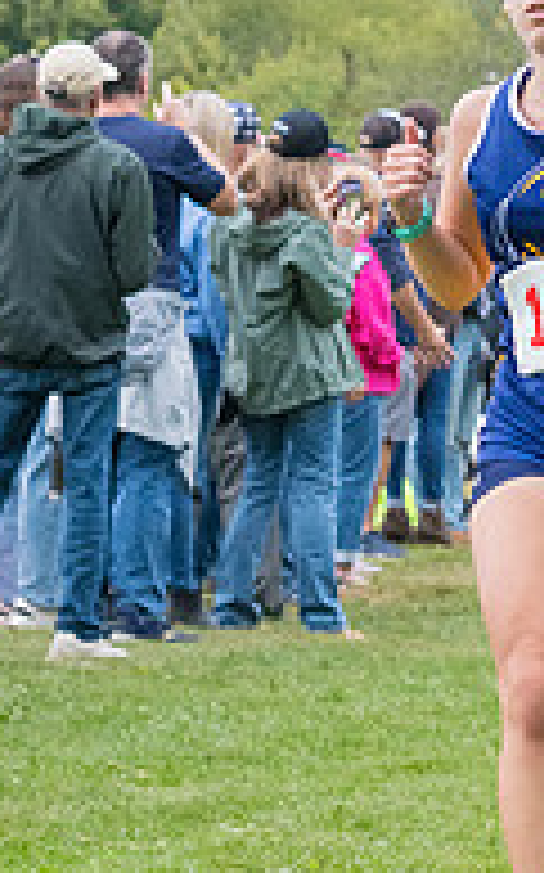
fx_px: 6295
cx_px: 605
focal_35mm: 265
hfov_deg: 4.9
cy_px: 508
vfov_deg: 7.9
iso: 2000
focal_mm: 75
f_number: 5.6
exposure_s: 1/1250
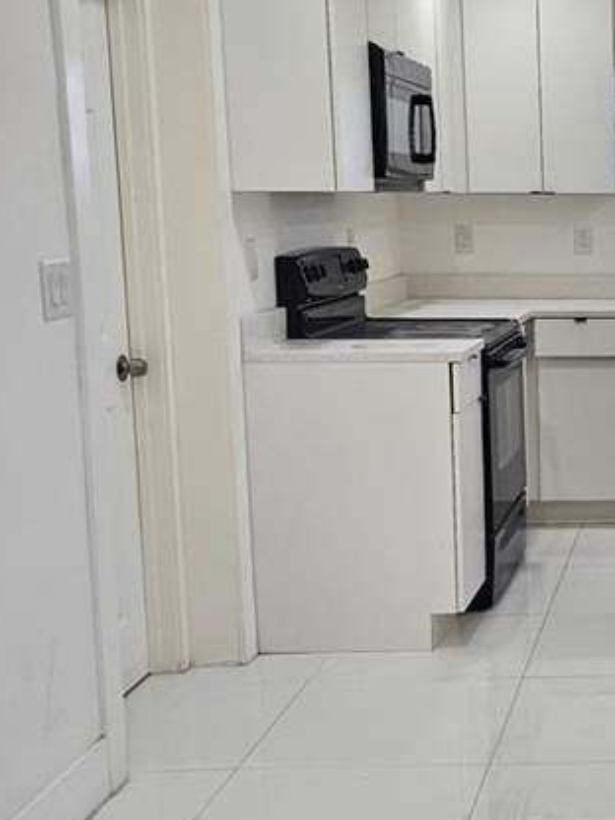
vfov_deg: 32.7
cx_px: 763
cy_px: 386
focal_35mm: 59
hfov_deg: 22.6
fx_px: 1398
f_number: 1.7
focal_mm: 6.3
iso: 100
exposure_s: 1/120
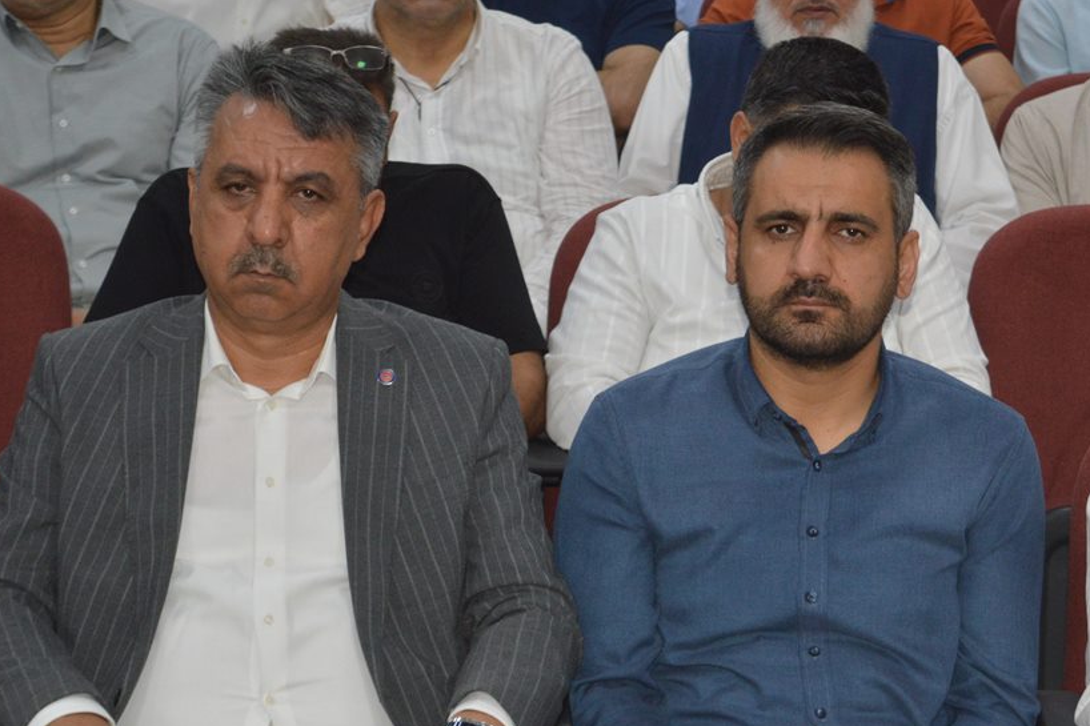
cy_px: 454
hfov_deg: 14.8
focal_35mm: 138
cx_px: 812
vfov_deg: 9.9
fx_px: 4172
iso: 720
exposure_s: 1/60
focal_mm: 55
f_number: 5.6
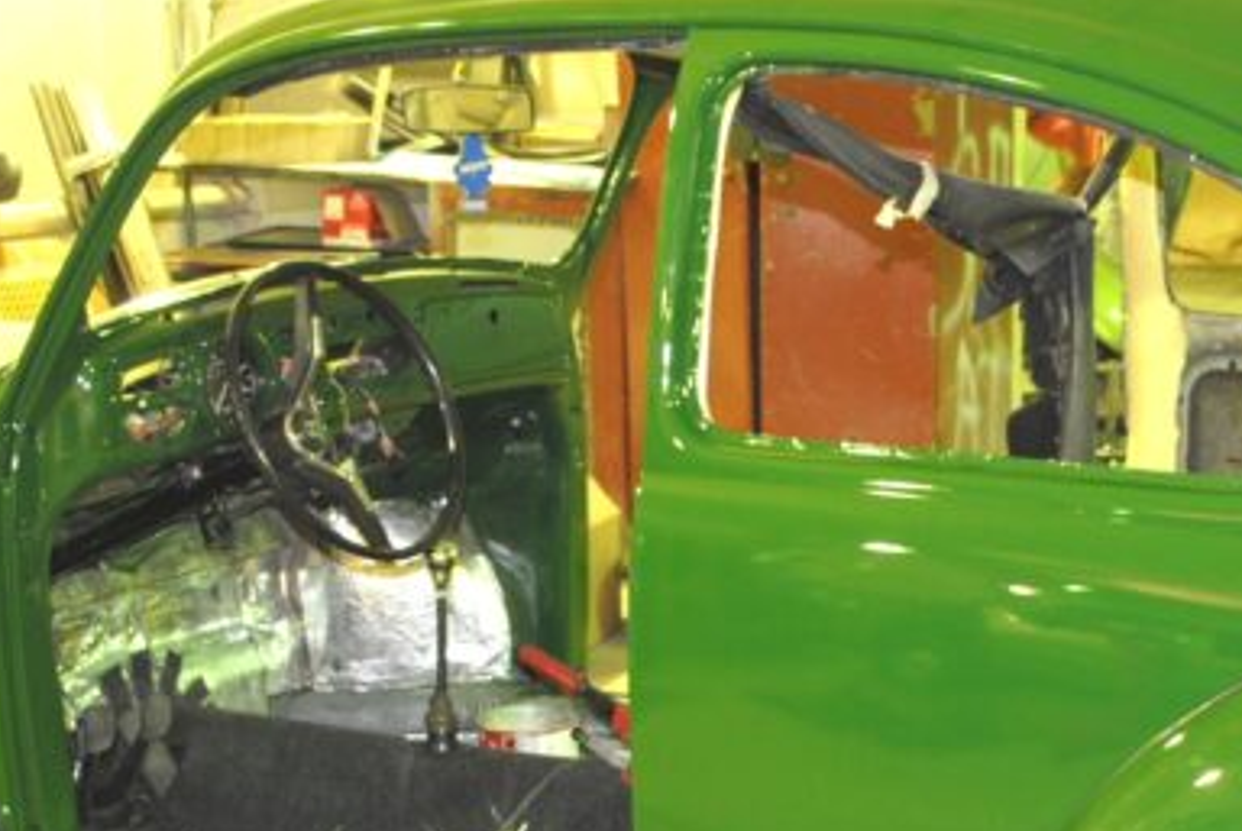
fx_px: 2487
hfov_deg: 27.9
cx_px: 828
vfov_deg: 18.7
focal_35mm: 72
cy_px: 716
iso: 200
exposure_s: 1/5
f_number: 3.5
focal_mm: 18
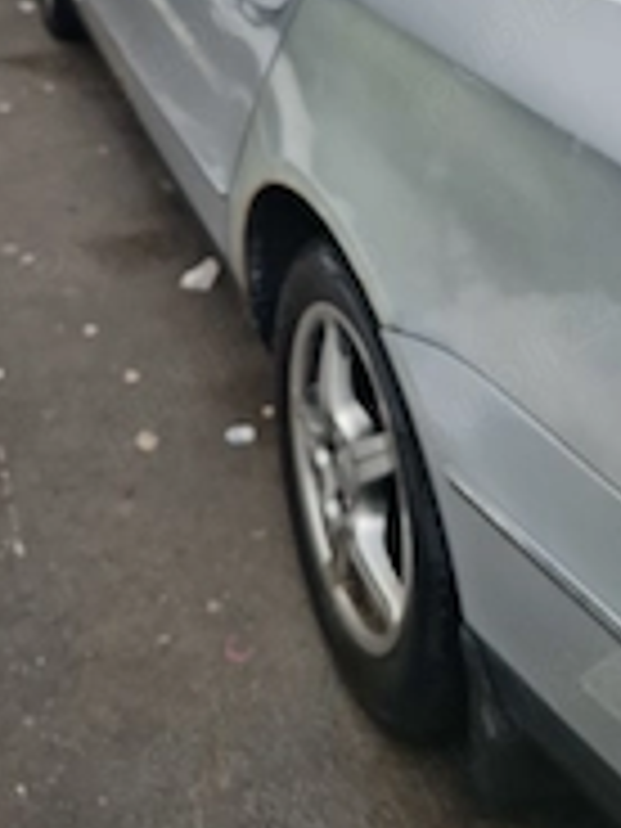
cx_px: 396
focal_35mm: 50
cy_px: 76
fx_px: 1196
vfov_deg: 35.8
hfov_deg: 29.0
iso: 50
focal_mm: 5.54
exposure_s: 1/856
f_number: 1.8
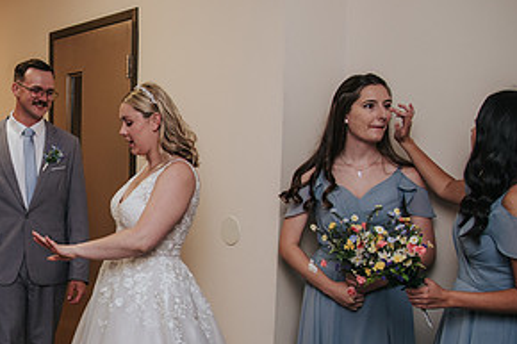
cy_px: 209
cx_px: 46
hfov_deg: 37.6
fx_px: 703
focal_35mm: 49
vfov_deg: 27.4
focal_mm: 24
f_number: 4
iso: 800
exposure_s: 1/200
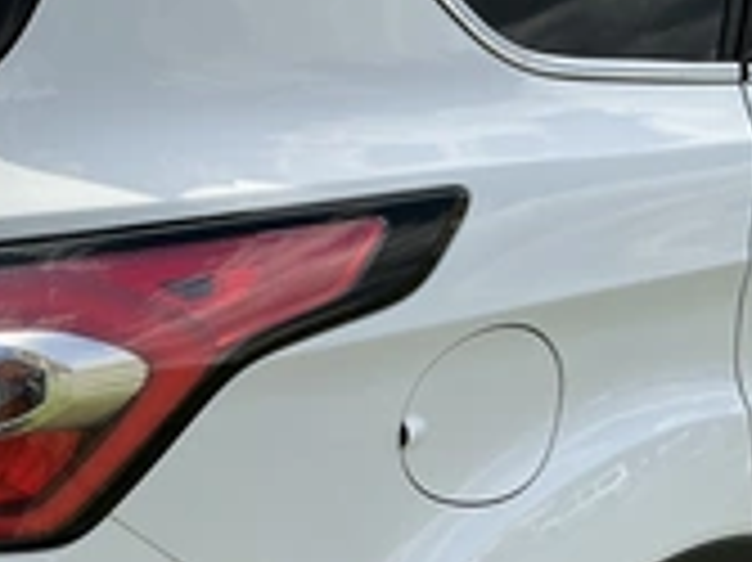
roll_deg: +0.5
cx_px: 113
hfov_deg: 28.2
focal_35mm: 67
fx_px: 1454
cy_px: 549
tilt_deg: -25.5
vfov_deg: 21.2
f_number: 1.8
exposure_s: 1/1675
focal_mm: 3
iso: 25
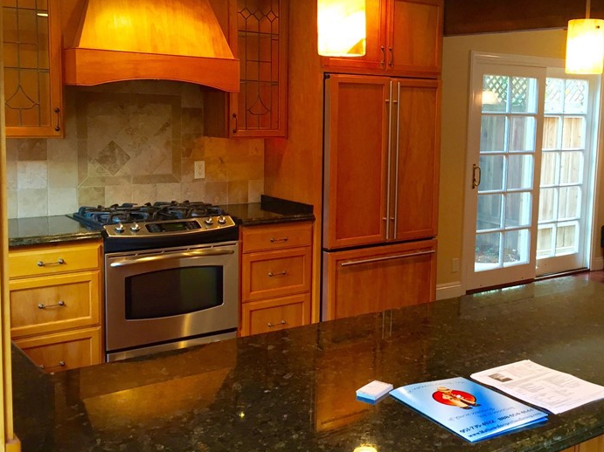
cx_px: 389
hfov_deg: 43.4
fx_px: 750
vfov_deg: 33.6
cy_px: 205
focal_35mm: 43
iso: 125
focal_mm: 4.15
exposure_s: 1/30
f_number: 2.2
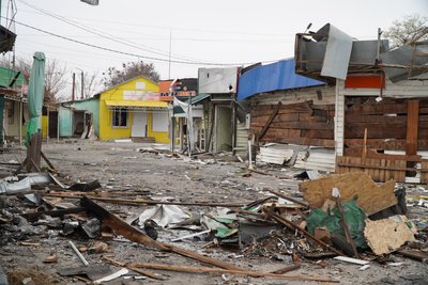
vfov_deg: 29.0
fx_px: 553
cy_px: 142
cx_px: 214
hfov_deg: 42.3
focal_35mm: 46
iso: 100
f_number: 4.5
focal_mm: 31
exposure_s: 1/80
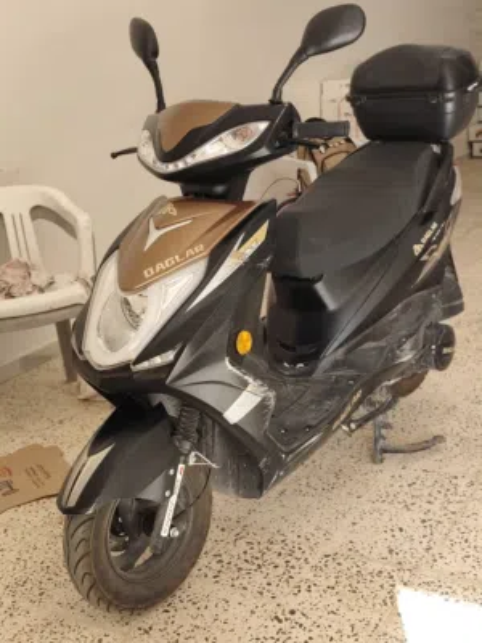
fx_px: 854
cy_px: 322
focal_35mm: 46
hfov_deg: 31.5
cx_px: 241
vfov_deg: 41.2
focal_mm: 6.19
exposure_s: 1/100
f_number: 1.65
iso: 80
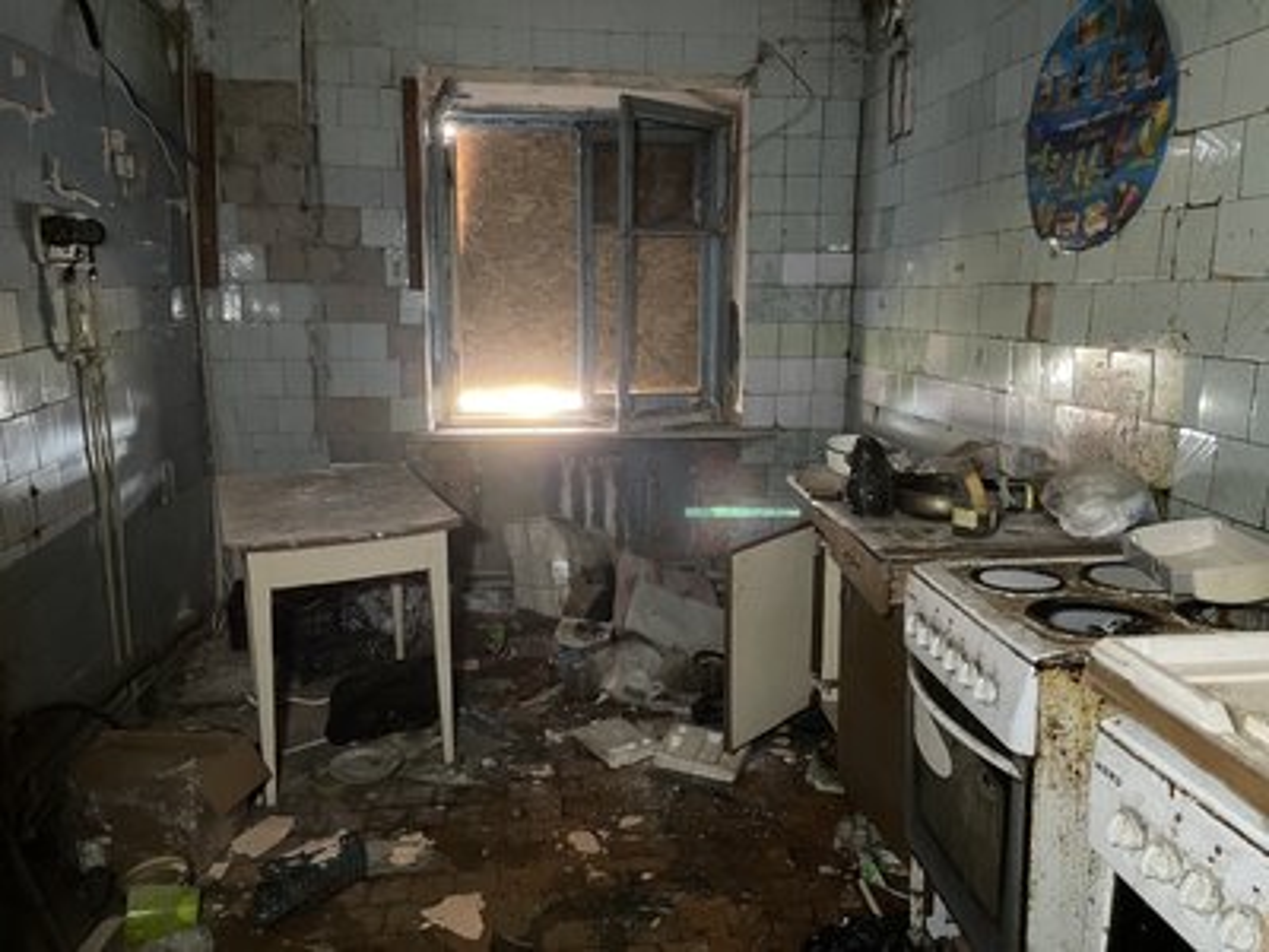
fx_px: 953
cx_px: 634
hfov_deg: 67.3
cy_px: 476
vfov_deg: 53.1
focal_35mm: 26
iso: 1000
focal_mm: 4.2
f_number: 1.6
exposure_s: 1/30
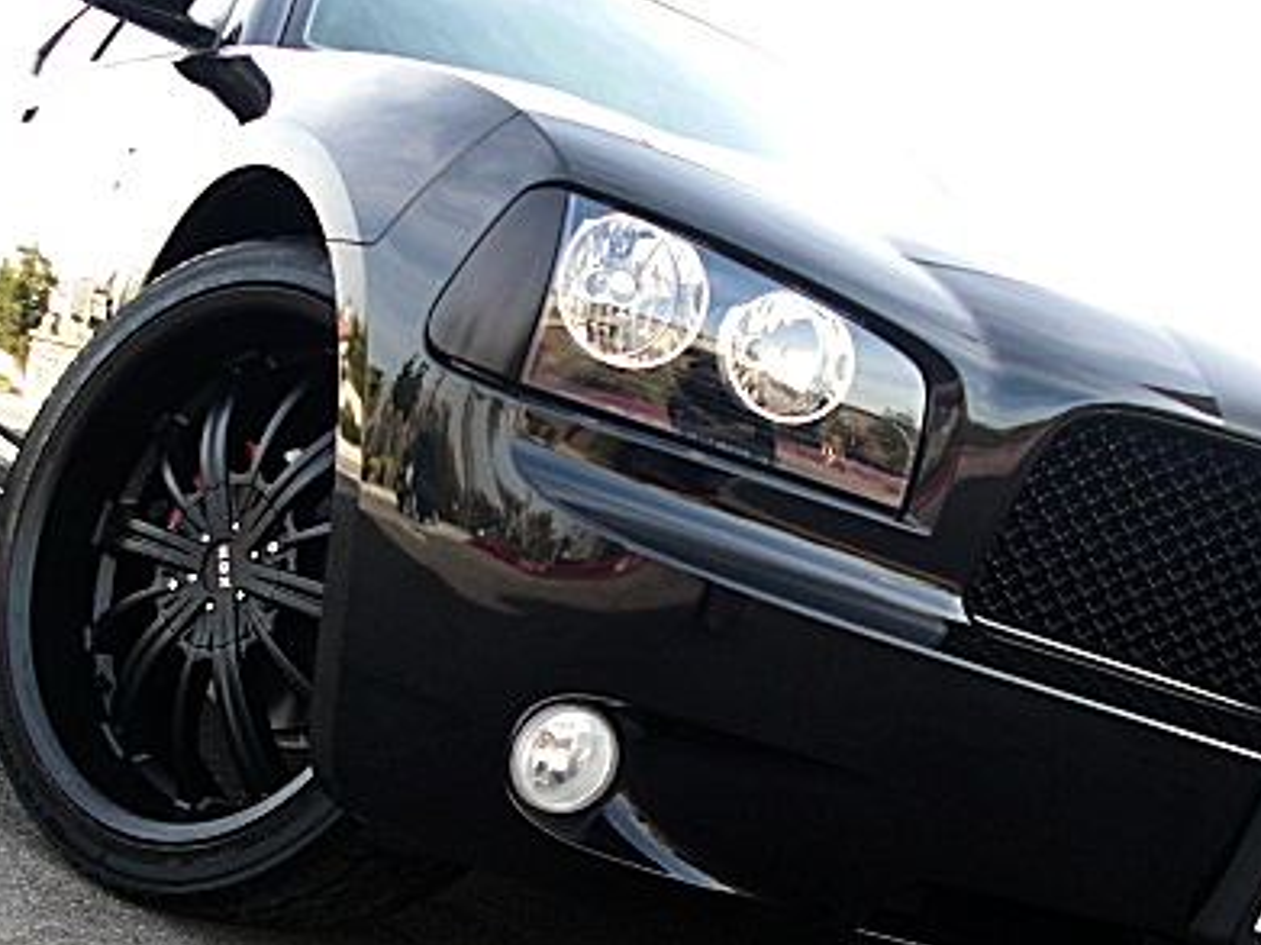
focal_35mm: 59
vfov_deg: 24.7
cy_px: 613
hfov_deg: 32.7
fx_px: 2149
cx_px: 658
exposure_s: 1/125
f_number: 2.8
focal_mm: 6.3
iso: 50
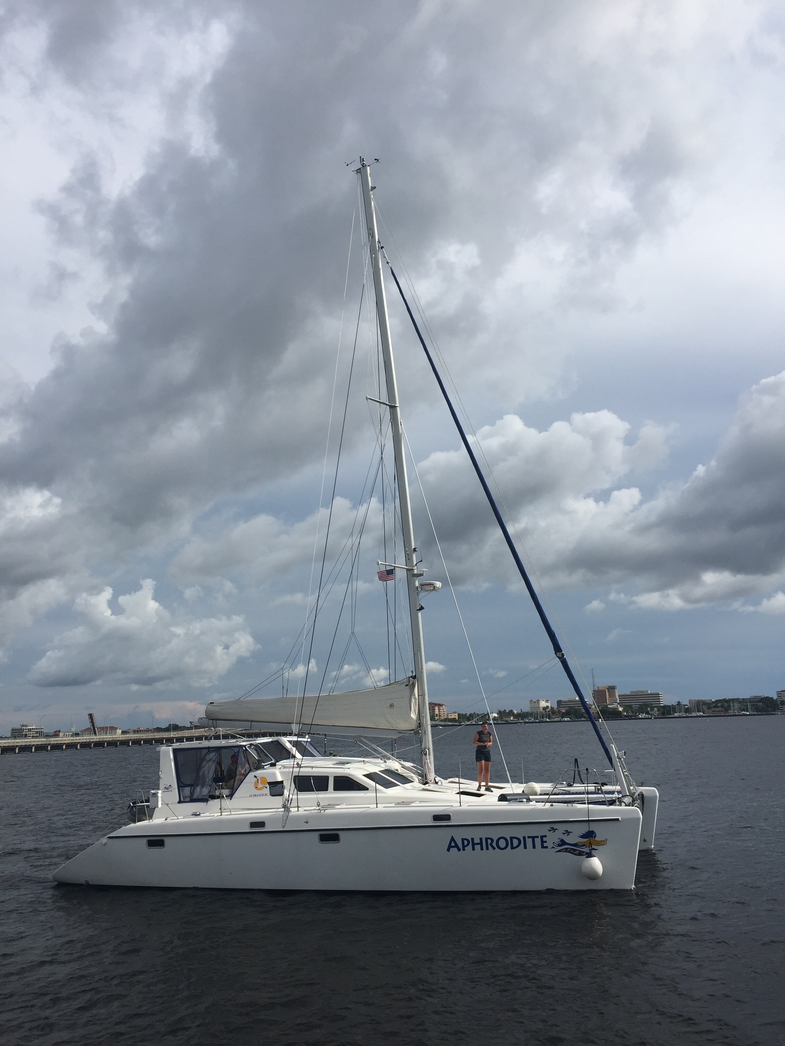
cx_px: 392
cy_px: 523
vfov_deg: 61.7
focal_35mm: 29
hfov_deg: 48.2
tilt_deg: +13.5
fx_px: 877
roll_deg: +2.5
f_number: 2.2
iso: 32
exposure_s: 1/3300
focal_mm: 4.15
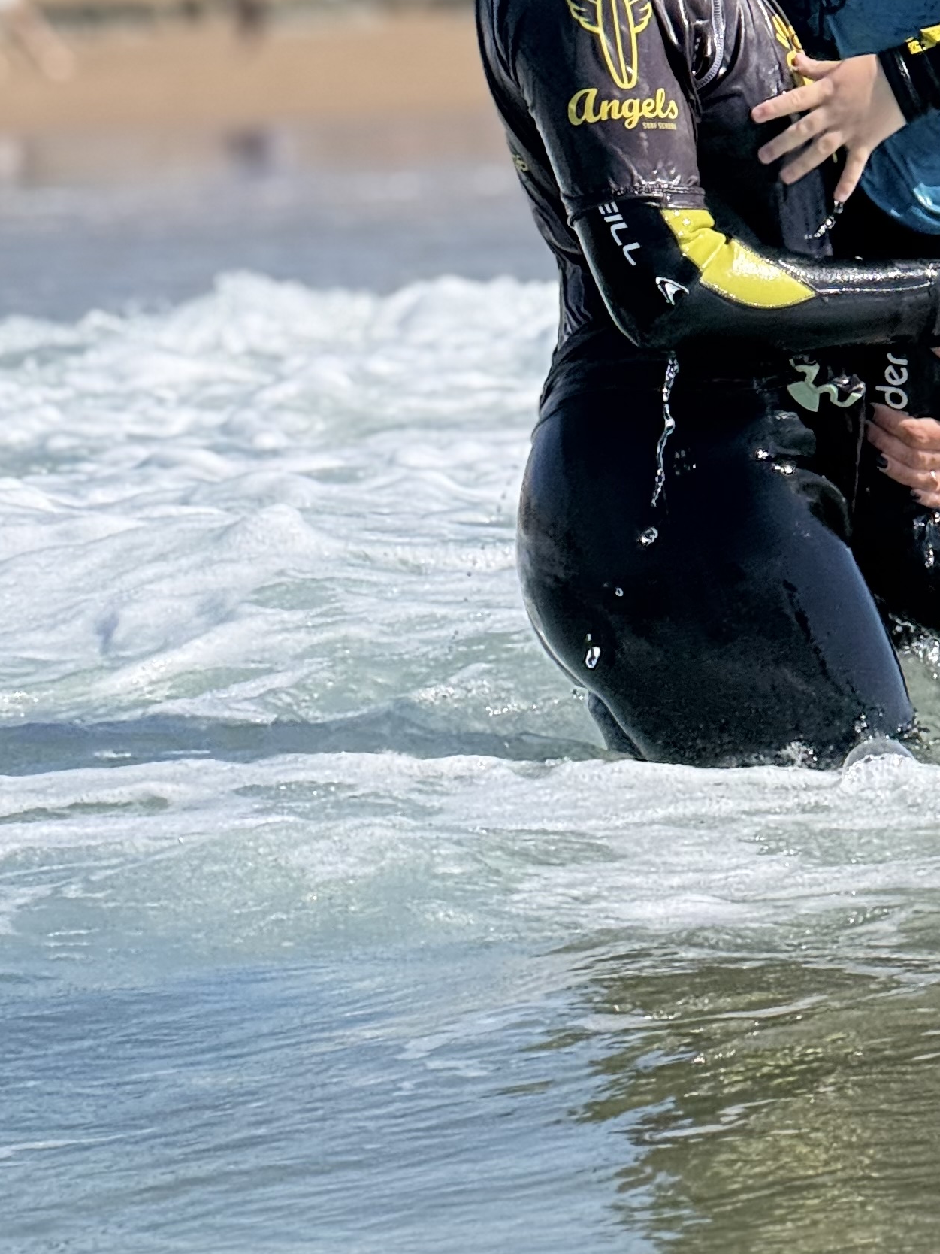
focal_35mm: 290
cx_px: 978
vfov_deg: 6.8
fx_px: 10500
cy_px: -50
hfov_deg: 5.1
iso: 64
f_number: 2.8
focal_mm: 15.66
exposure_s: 1/1206
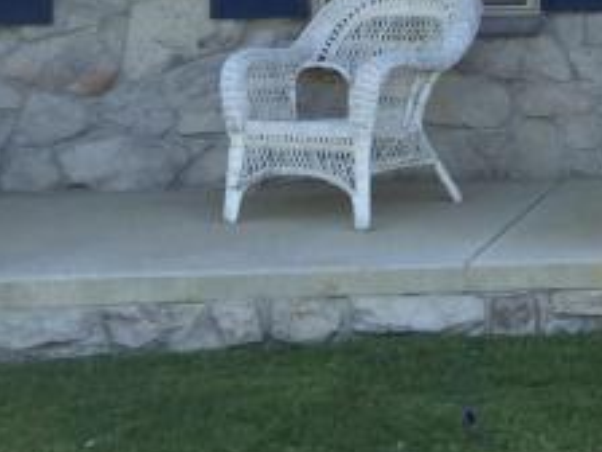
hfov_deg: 13.0
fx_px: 2383
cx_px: 1107
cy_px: -282
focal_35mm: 137
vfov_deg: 10.4
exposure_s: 1/175
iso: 32
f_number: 2.2
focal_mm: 4.12
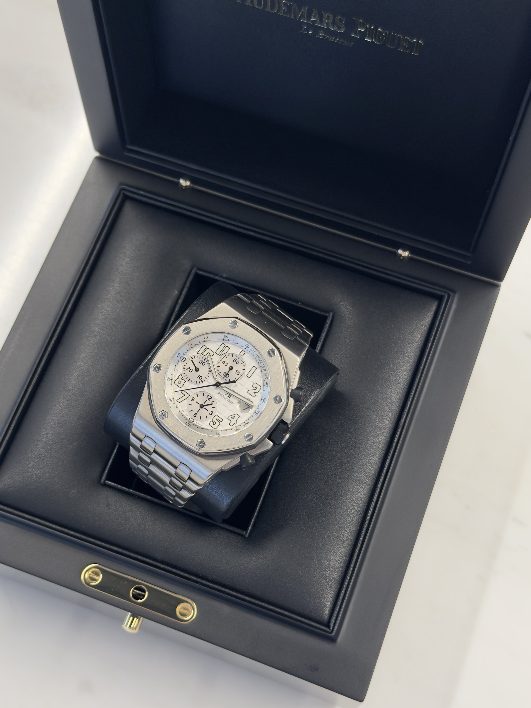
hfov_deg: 27.5
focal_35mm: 53
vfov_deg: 36.2
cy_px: 371
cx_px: 254
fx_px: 1084
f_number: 1.78
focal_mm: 6.76
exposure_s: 1/100
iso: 320
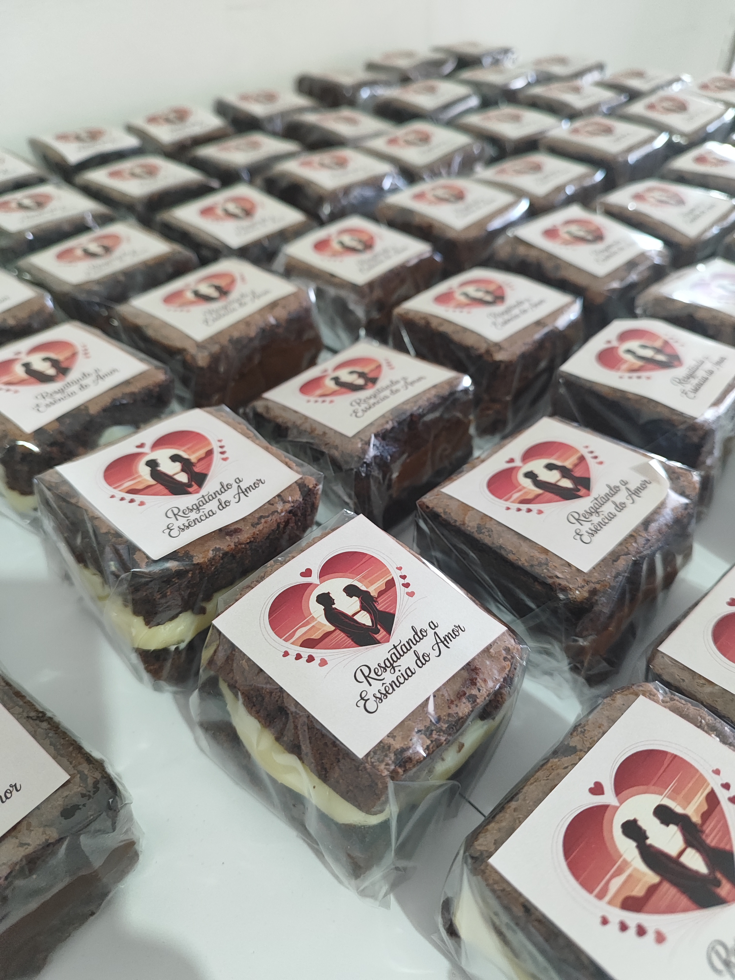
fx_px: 679
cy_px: 490
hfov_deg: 56.8
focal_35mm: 24
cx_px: 368
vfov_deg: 71.6
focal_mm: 5.89
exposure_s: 1/60
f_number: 1.89
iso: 1233
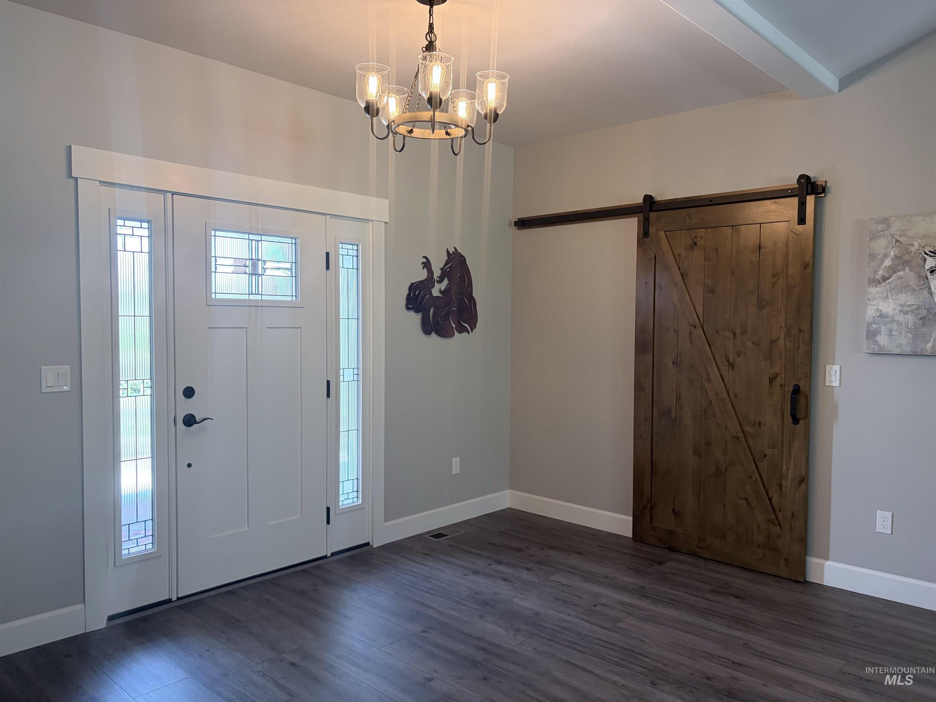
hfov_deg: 67.3
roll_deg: -0.2
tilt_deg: -1.7
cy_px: 351
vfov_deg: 53.1
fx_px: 703
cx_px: 468
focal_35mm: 26
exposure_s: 1/120
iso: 200
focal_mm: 5.96
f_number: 1.6
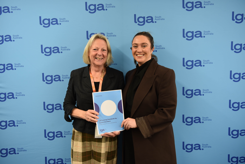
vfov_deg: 41.1
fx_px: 218
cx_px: 122
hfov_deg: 58.7
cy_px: 82
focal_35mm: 32
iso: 800
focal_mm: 32
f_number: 3.5
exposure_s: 1/60
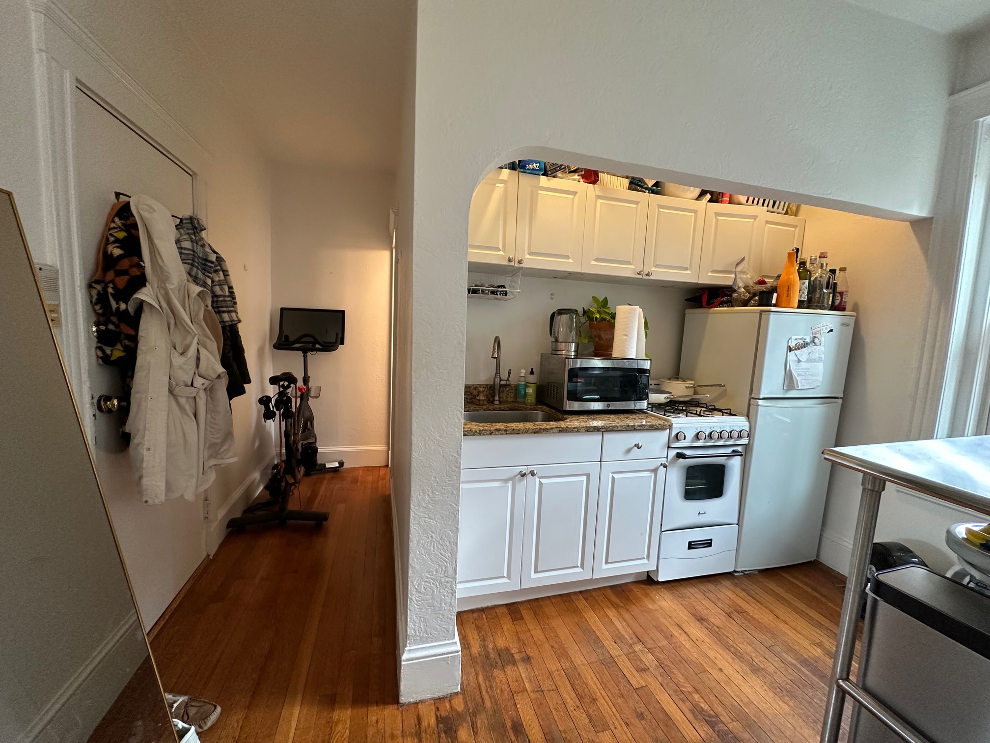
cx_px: 495
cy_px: 372
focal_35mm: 14
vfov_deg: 85.7
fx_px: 400
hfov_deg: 102.1
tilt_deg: -7.2
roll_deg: -3.0
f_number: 2.2
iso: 200
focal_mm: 2.22
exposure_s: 1/60
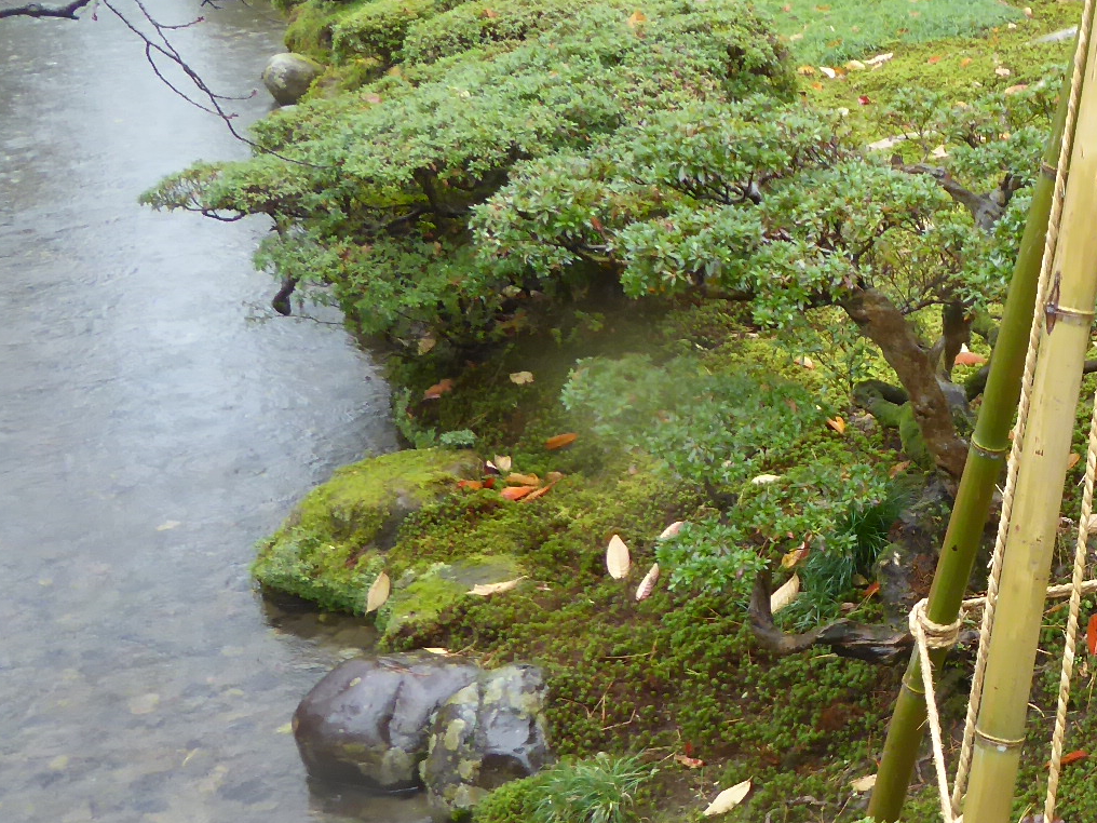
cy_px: 583
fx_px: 1997
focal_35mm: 63
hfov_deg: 28.6
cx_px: 1125
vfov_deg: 23.1
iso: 250
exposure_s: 1/125
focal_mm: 4.3
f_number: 3.3
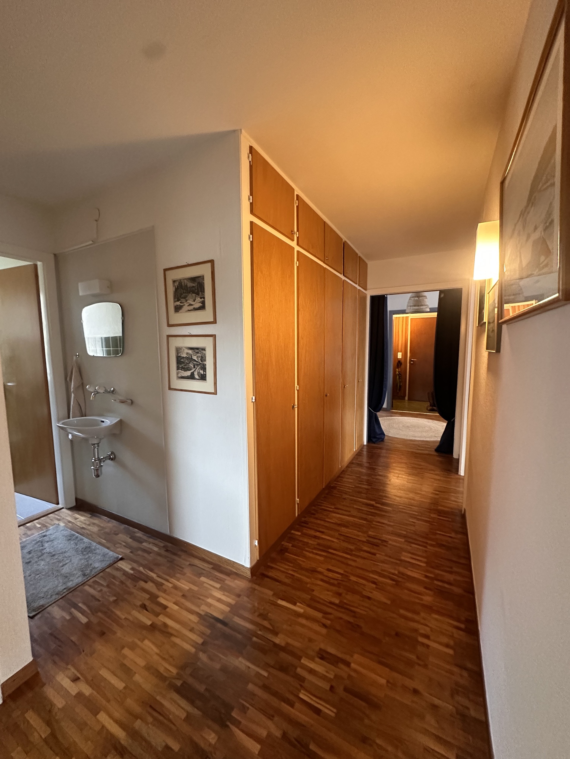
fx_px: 307
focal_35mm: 14
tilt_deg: -6.5
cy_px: 380
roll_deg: -0.2
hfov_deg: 85.7
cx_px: 285
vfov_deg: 102.1
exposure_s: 1/60
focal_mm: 2.22
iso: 640
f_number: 2.2
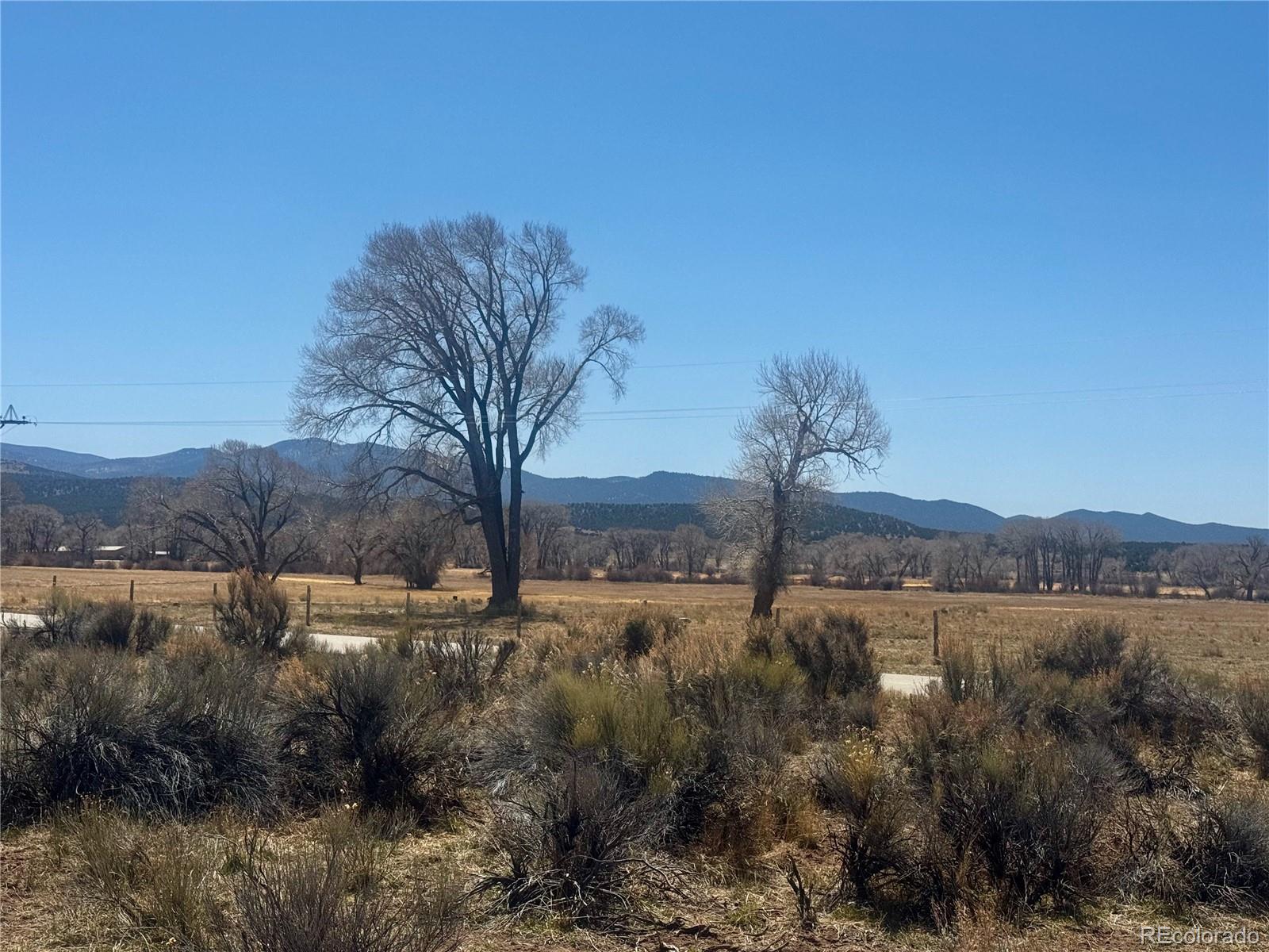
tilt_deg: +2.2
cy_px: 476
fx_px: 1760
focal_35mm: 48
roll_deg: -0.5
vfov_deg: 30.3
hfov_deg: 39.7
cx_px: 634
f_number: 1.78
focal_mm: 6.76
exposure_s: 1/7092
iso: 64
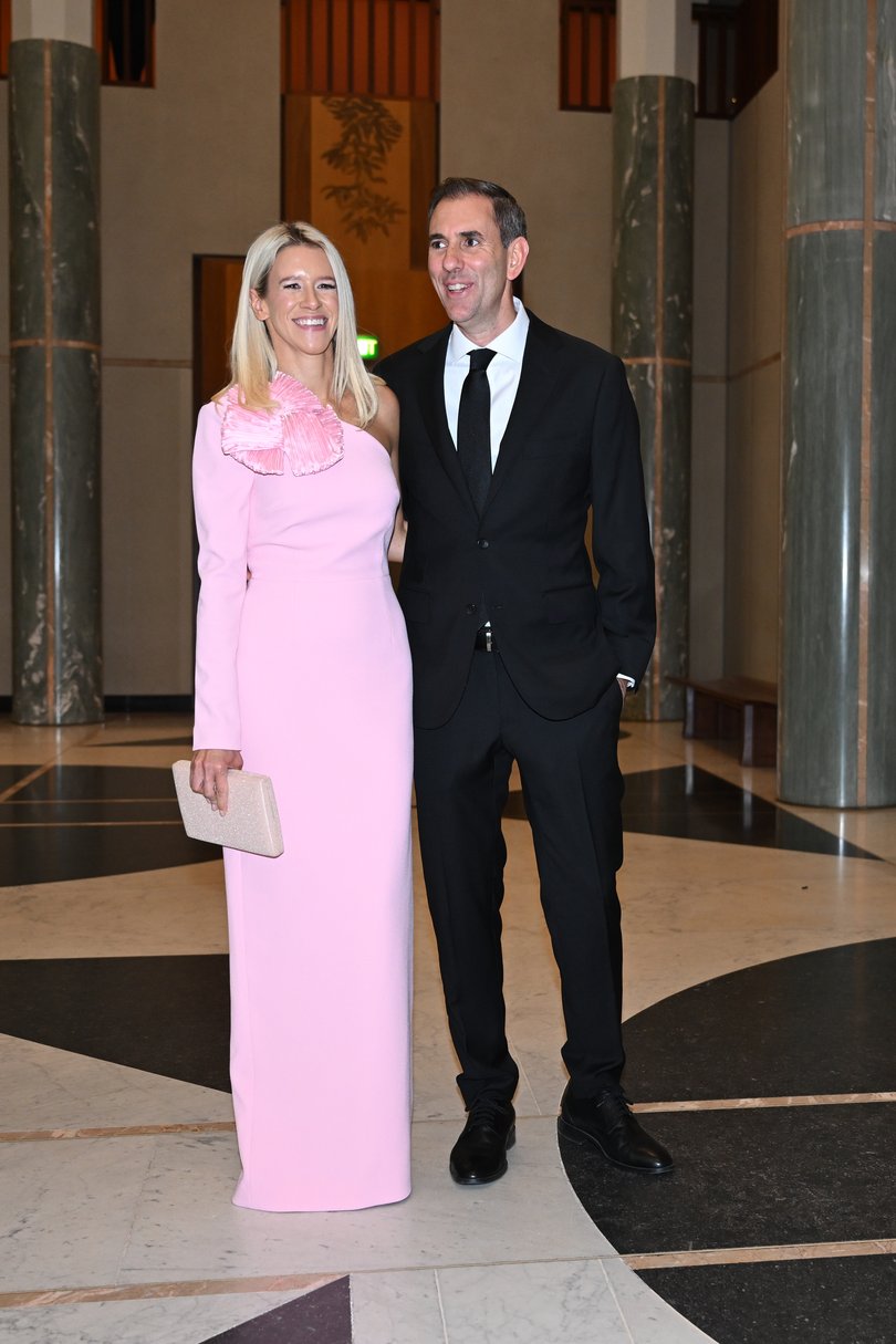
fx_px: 1101
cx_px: 448
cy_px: 672
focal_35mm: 30
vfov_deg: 62.8
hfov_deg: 44.3
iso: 1000
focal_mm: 29.5
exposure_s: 1/250
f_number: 3.2
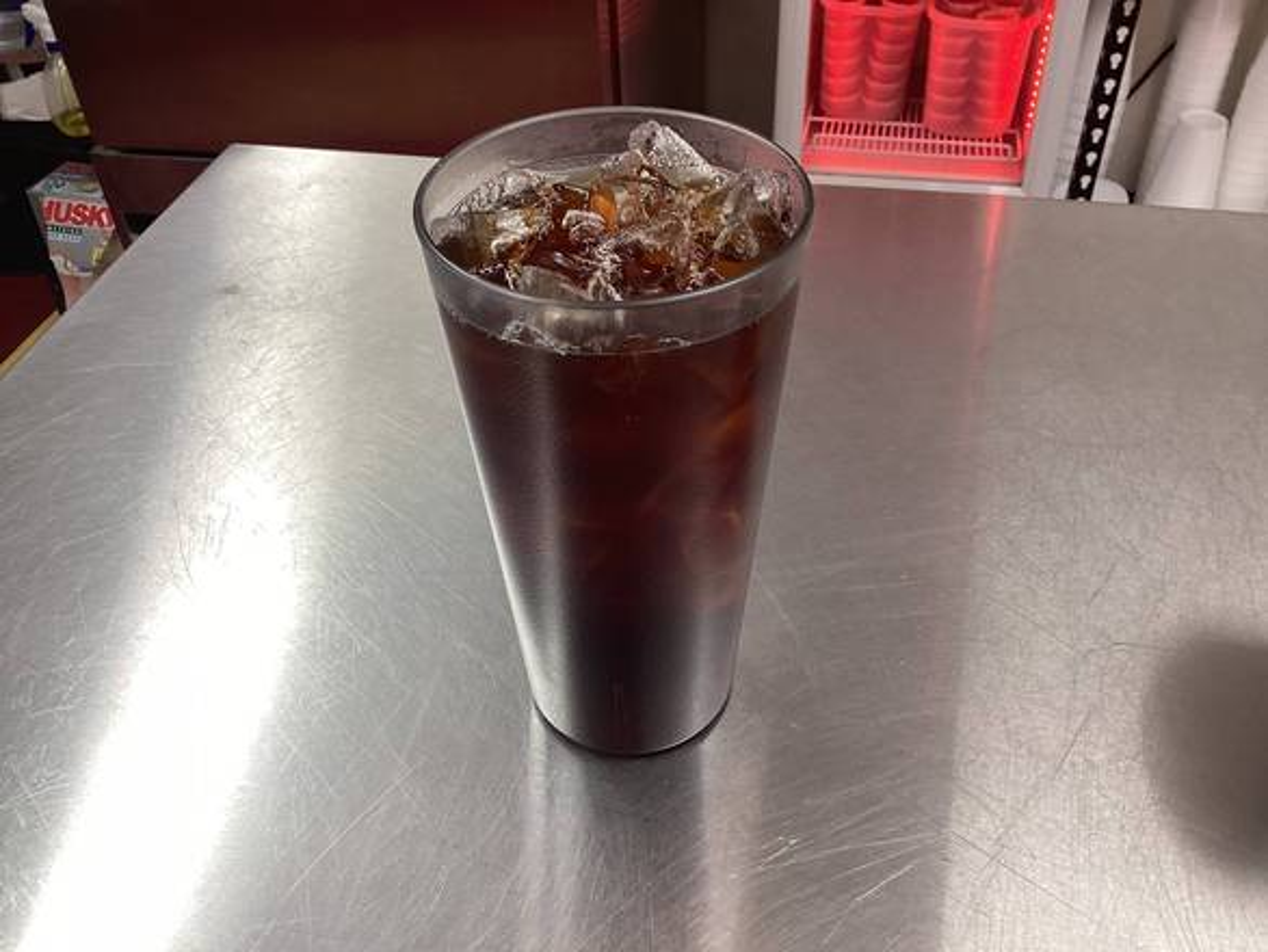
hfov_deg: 58.3
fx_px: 1136
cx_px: 634
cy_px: 476
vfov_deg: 45.5
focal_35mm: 31
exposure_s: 1/60
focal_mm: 3.3
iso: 50
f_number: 2.4
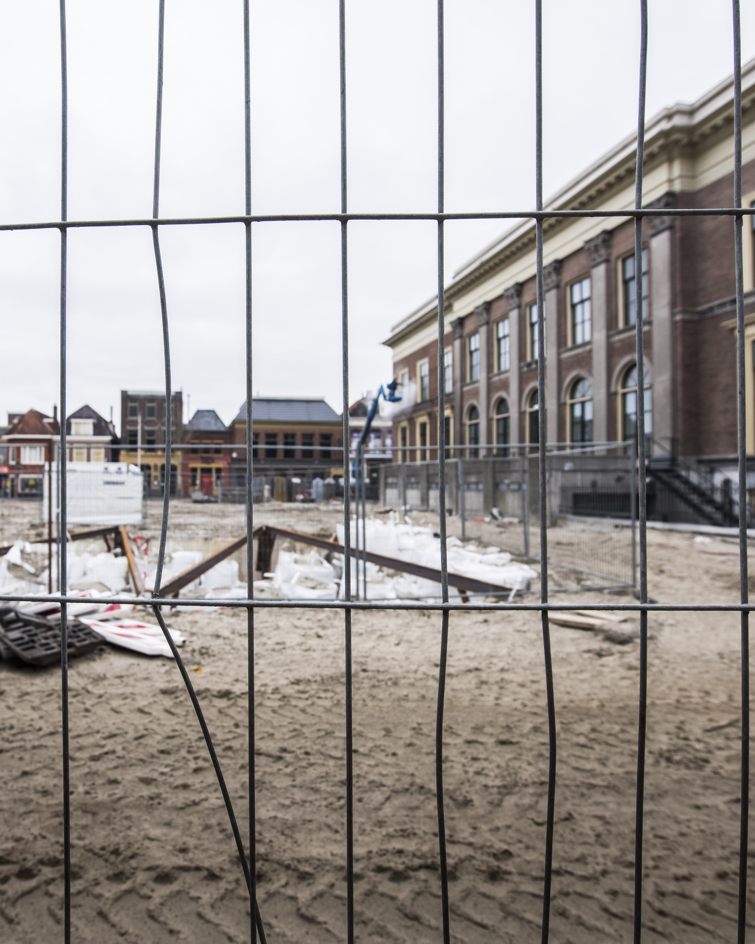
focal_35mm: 24
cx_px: 249
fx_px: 670
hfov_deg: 57.4
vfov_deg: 70.3
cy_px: 472
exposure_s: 1/320
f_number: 5
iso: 400
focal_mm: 17
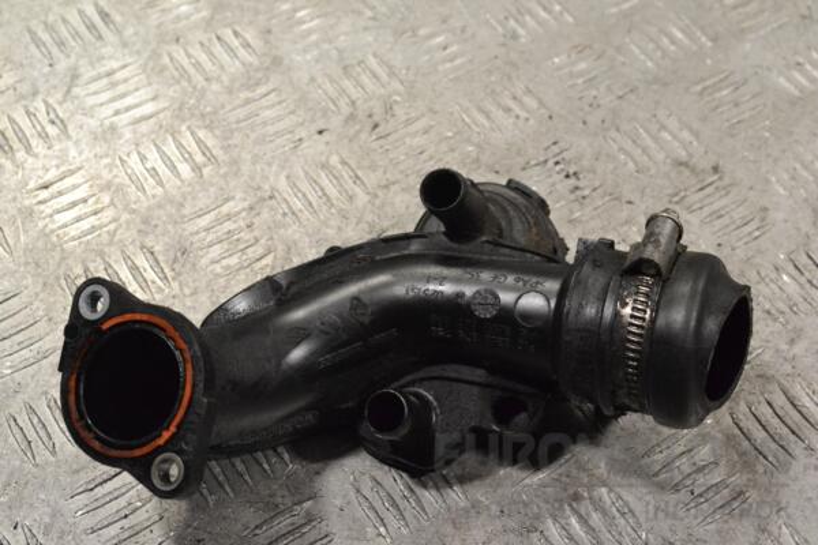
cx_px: 409
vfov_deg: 22.6
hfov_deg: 33.4
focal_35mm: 60
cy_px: 272
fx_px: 1363
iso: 3200
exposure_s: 1/320
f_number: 9
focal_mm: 40
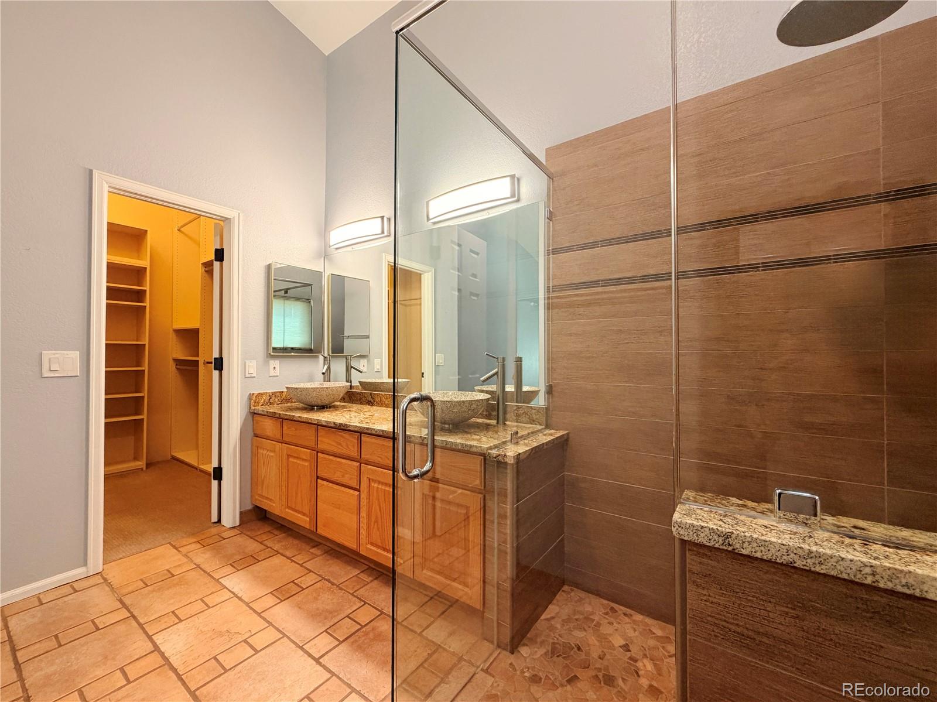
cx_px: 468
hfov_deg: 102.1
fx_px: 379
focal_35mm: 14
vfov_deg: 85.6
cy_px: 351
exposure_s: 1/60
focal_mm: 2.22
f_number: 2.2
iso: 320
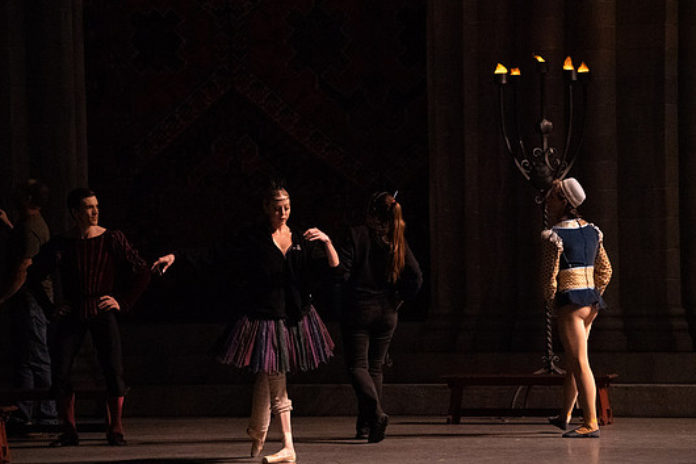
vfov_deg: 6.3
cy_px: 241
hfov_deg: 9.4
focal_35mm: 219
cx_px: 335
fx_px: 4232
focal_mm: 200
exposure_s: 1/320
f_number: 6.3
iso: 25600
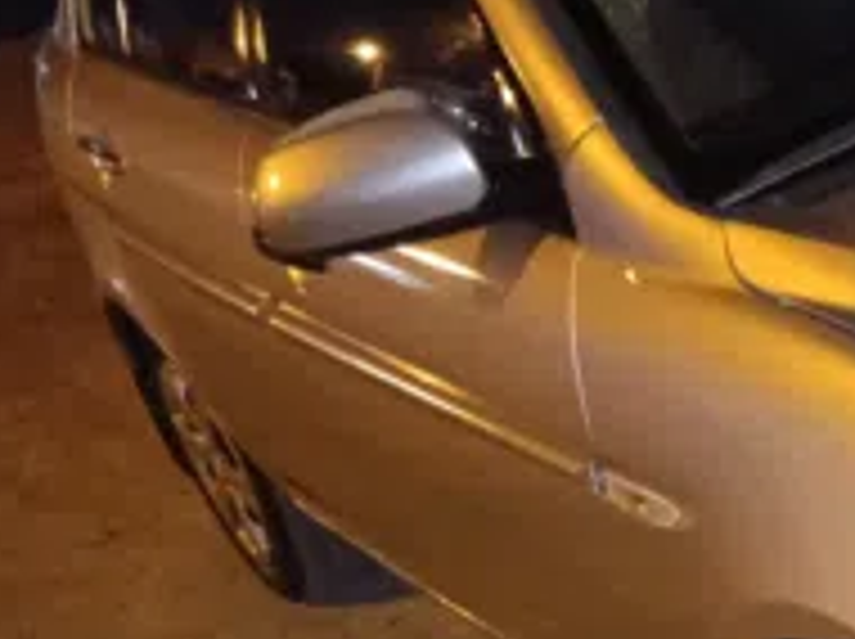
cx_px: 1116
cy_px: 459
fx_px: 2245
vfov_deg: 16.1
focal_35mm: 91
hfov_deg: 19.8
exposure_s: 1/14.3
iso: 3200
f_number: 1.8
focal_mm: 3.98
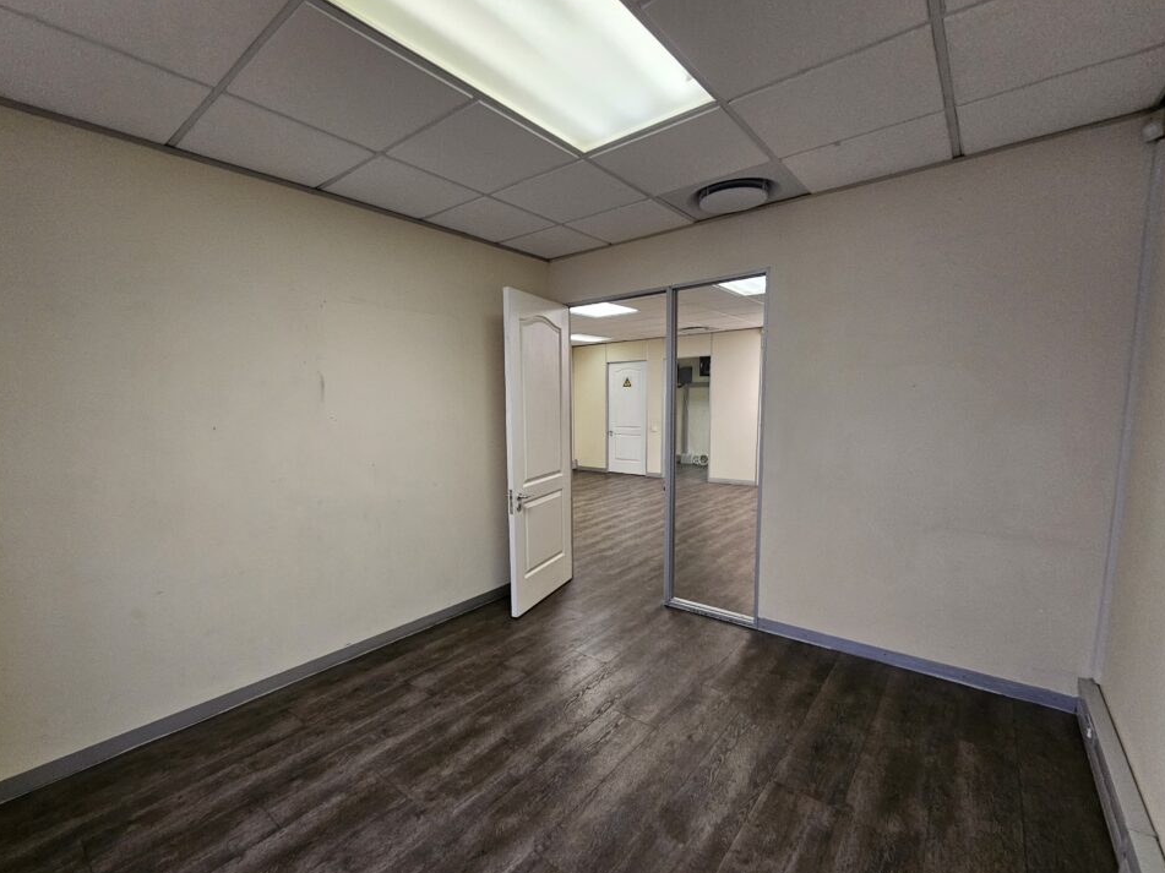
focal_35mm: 14
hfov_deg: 101.9
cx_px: 543
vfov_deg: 85.6
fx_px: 471
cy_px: 459
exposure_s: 1/33
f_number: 2.2
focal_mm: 2.2
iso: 320
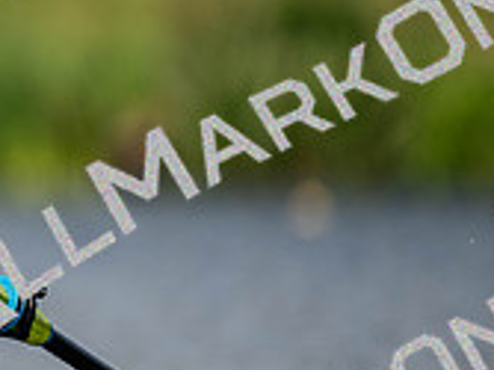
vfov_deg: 0.7
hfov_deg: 1.0
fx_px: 28650
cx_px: -355
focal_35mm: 2009
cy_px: 105
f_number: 4
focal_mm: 600
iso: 200
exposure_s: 1/2500
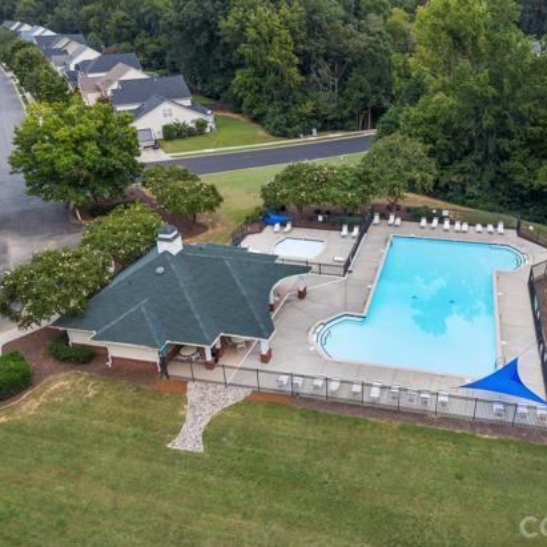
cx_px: 355
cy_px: 257
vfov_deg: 52.5
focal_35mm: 31
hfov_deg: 51.7
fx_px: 554
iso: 200
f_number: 1.8
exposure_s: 1/25
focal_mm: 8.67
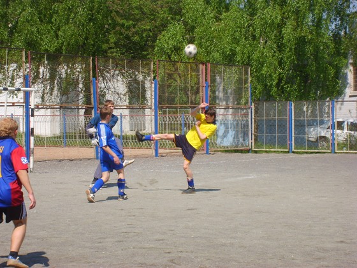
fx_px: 1083
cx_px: 178
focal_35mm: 105
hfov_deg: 18.7
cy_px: 134
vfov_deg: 14.1
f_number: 4.9
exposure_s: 1/350
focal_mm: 17.4
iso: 50
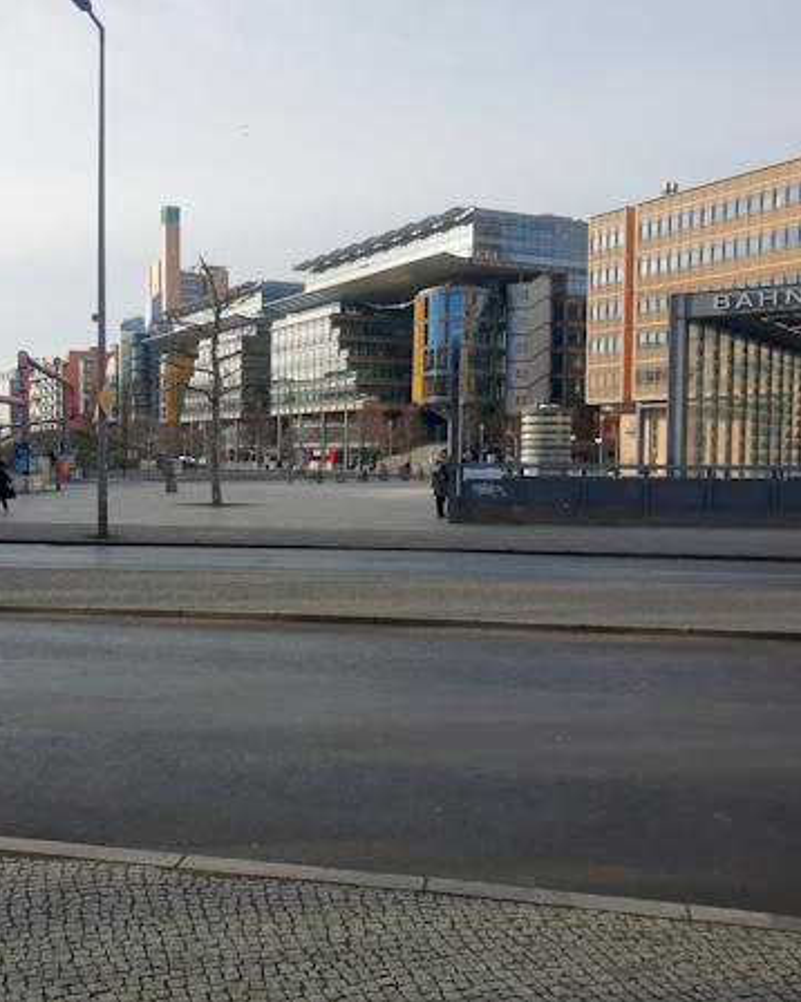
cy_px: 501
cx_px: 257
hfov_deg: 42.7
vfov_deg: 52.9
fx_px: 1008
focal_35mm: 34
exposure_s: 1/919
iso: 50
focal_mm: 3.95
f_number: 1.8
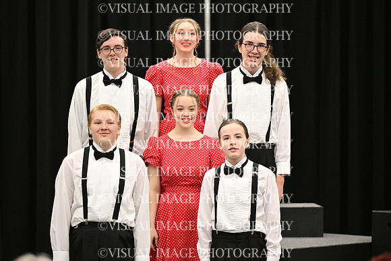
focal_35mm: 200
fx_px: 2173
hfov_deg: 10.3
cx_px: 196
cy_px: 130
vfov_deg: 6.9
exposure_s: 1/800
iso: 6400
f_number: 2.8
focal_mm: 200
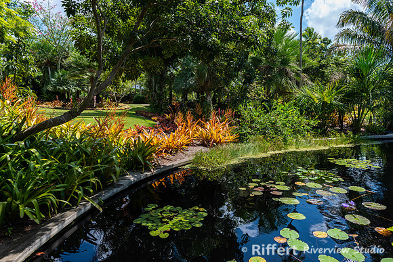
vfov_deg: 53.2
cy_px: 131
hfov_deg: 73.7
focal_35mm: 24
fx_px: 262
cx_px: 196
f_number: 8
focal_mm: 24
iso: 100
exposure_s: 1/125
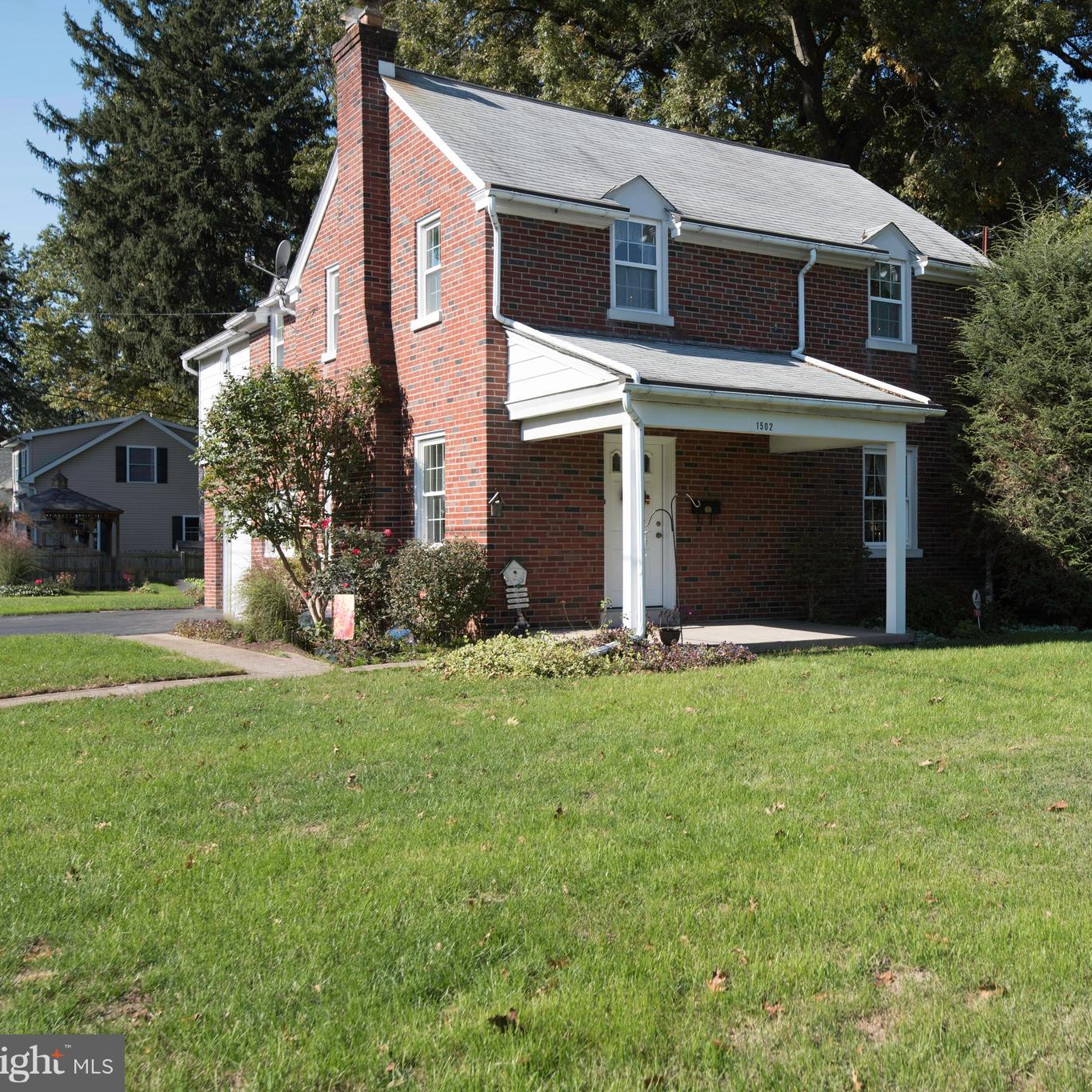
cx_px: 766
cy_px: 546
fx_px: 1321
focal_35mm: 37
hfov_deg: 44.0
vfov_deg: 44.9
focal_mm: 29
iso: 200
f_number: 5
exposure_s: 1/640
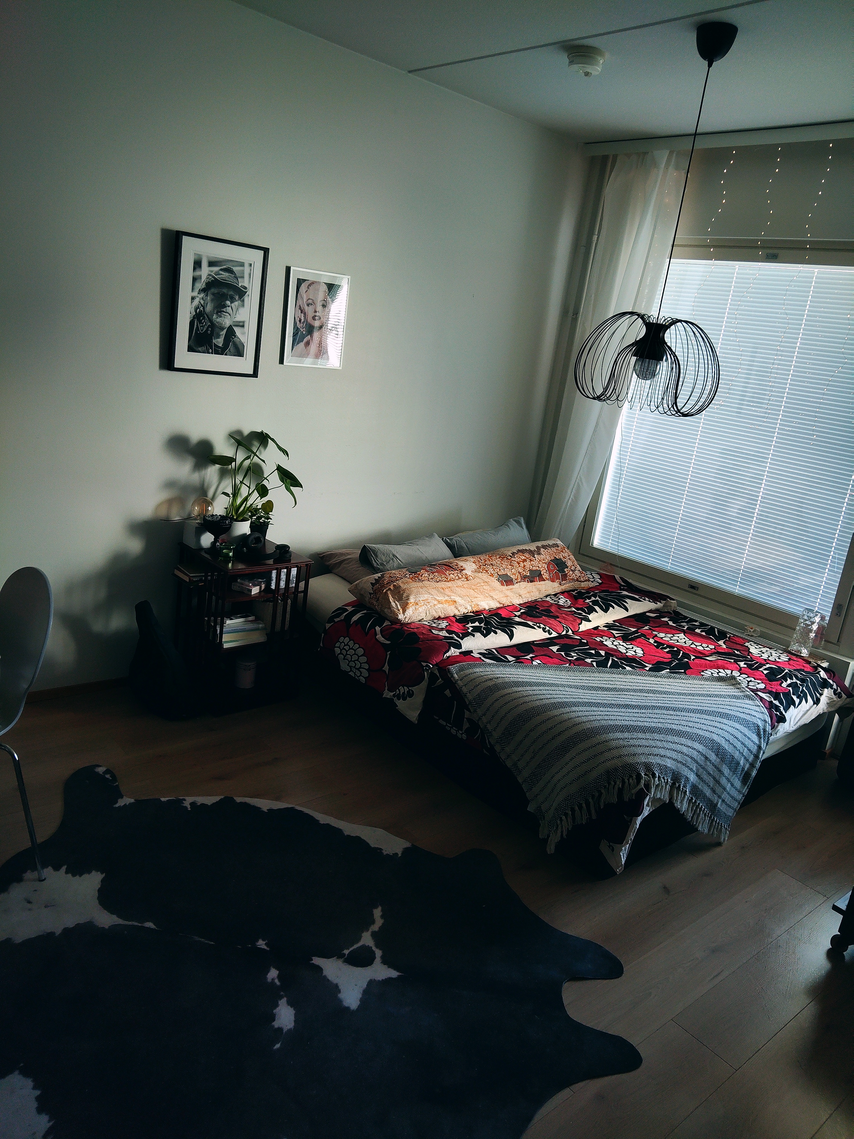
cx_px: 427
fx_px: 822
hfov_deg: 54.9
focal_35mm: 25
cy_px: 570
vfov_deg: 69.4
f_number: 1.8
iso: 269
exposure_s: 1/33.3
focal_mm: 4.15
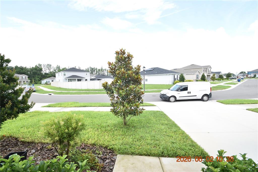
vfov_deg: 77.3
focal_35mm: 15
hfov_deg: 100.4
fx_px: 107
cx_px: 129
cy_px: 86
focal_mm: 10
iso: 280
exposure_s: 1/250
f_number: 8
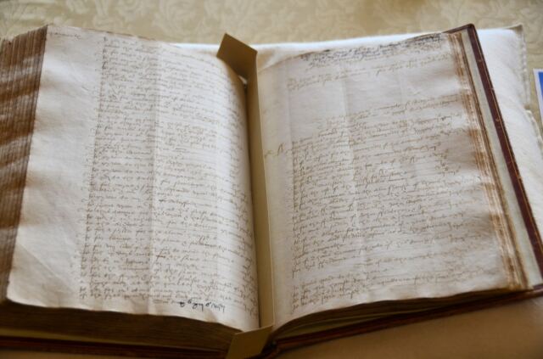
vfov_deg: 18.8
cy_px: 180
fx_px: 1083
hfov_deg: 28.1
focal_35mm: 72
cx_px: 272
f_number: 4.5
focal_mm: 48
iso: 400
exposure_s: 1/60
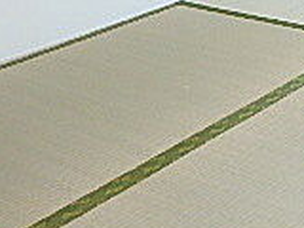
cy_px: -186
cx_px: 543
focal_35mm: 84
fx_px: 738
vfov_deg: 15.1
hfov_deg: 18.4
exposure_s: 1/60
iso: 200
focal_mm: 3.7
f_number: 3.5
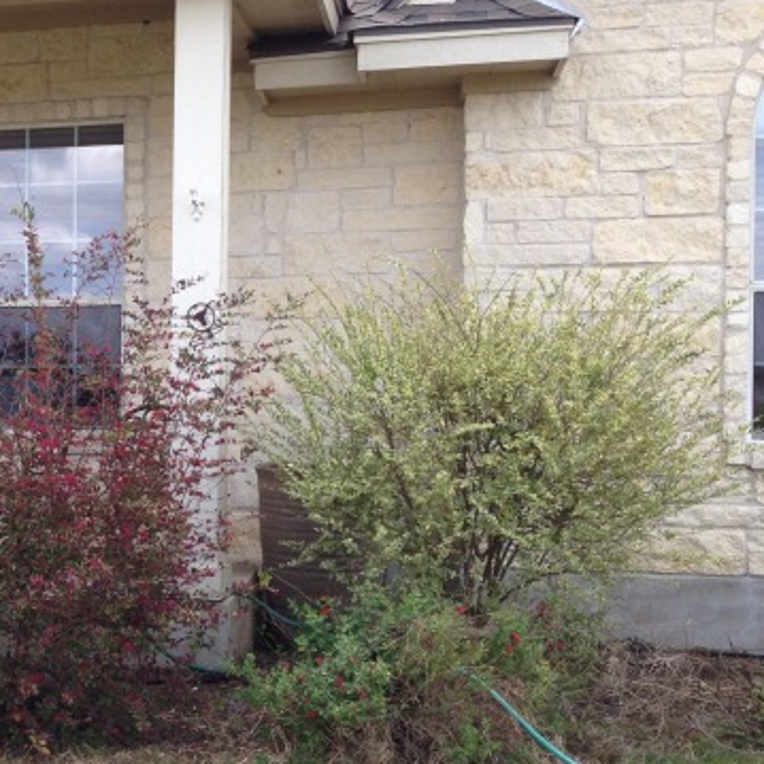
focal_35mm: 69
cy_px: 411
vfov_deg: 25.0
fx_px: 1723
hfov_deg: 23.5
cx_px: -70
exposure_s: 1/593
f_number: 2.4
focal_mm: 4.28
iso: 50
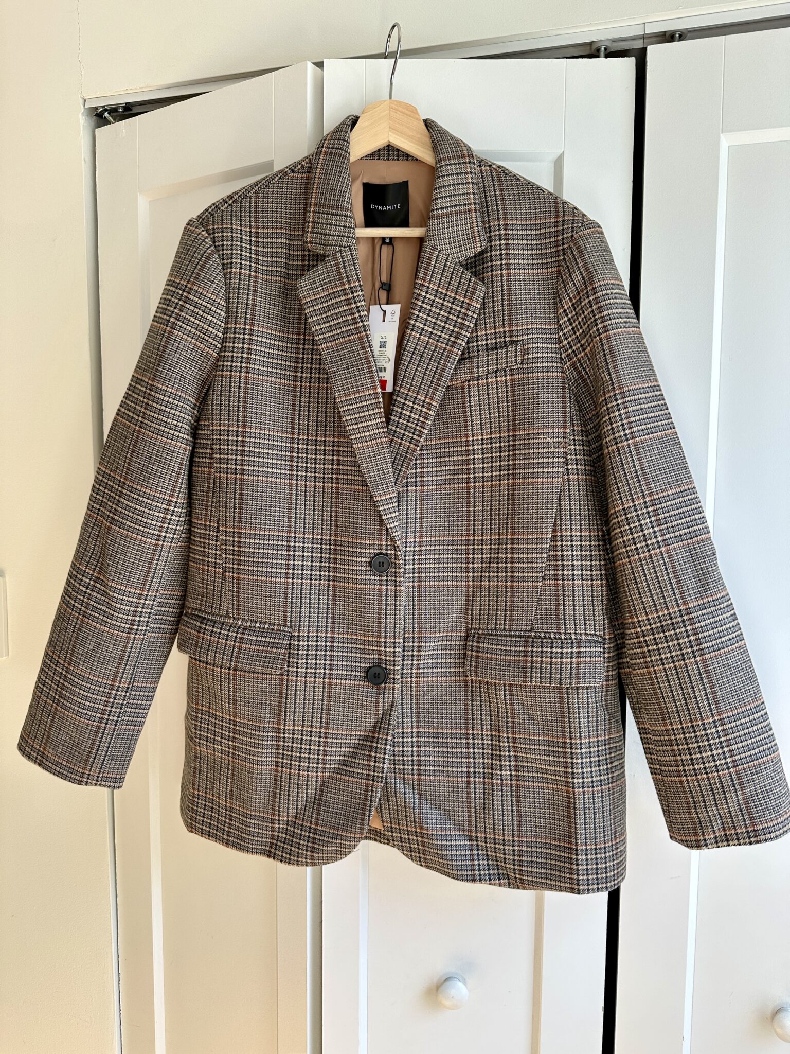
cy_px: 527
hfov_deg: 56.8
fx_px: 730
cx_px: 395
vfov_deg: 71.6
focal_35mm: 24
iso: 64
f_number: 1.78
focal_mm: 6.86
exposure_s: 1/186
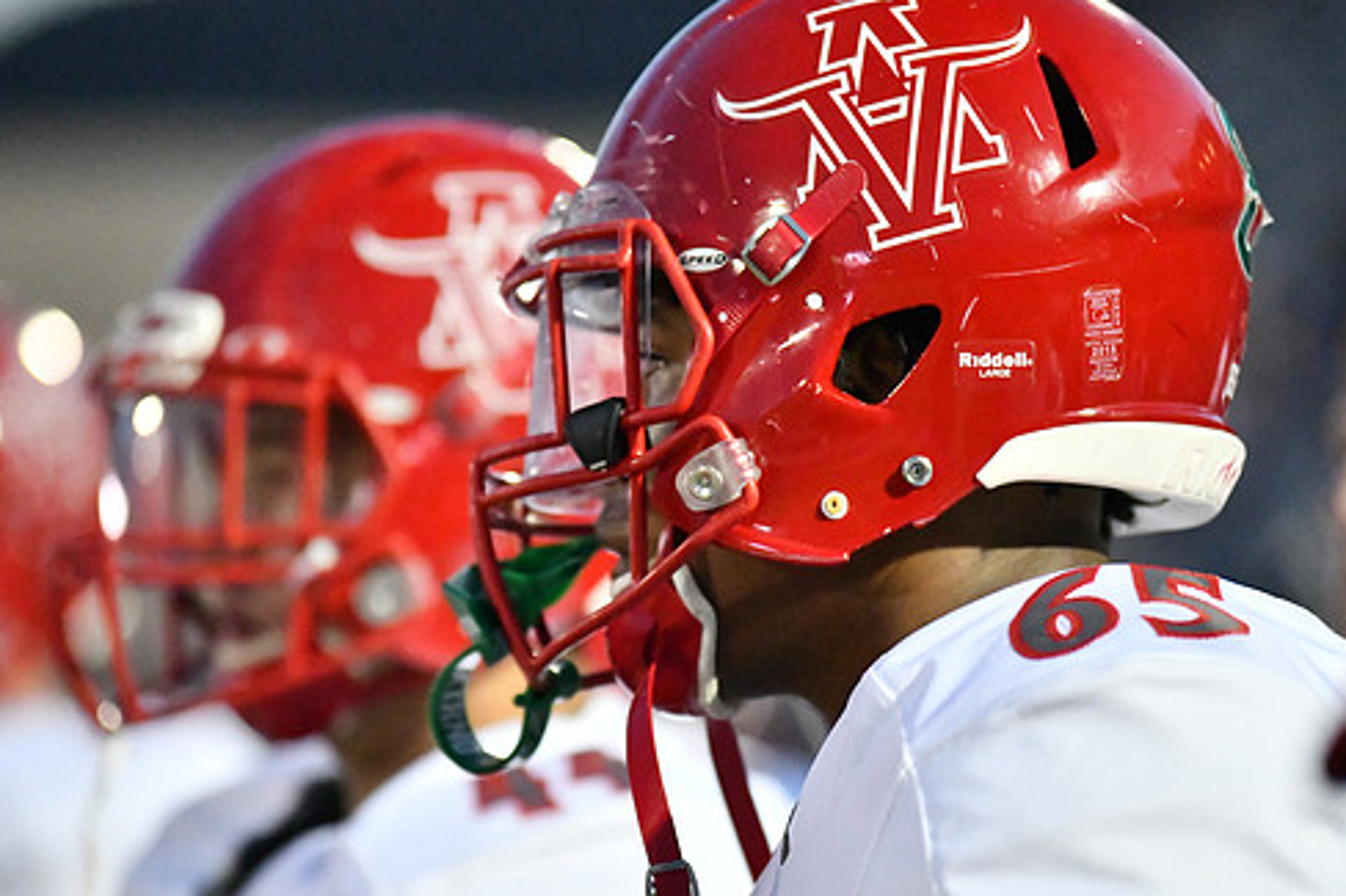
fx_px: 8895
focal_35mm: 238
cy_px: 500
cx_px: 626
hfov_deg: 8.7
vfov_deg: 5.8
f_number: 3.2
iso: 20000
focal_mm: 200
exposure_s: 1/3200
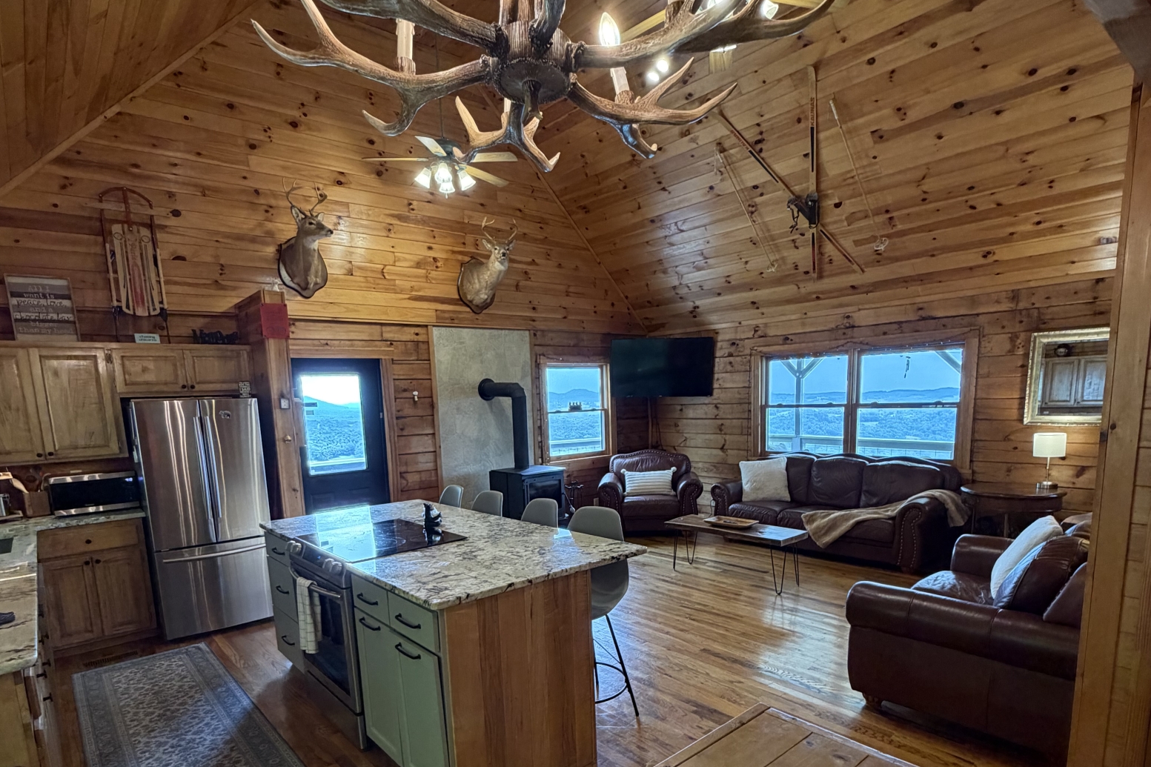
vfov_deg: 60.6
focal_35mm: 20
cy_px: 504
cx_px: 563
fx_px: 639
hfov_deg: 84.0
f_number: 2.2
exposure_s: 1/60
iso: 400
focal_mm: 2.22
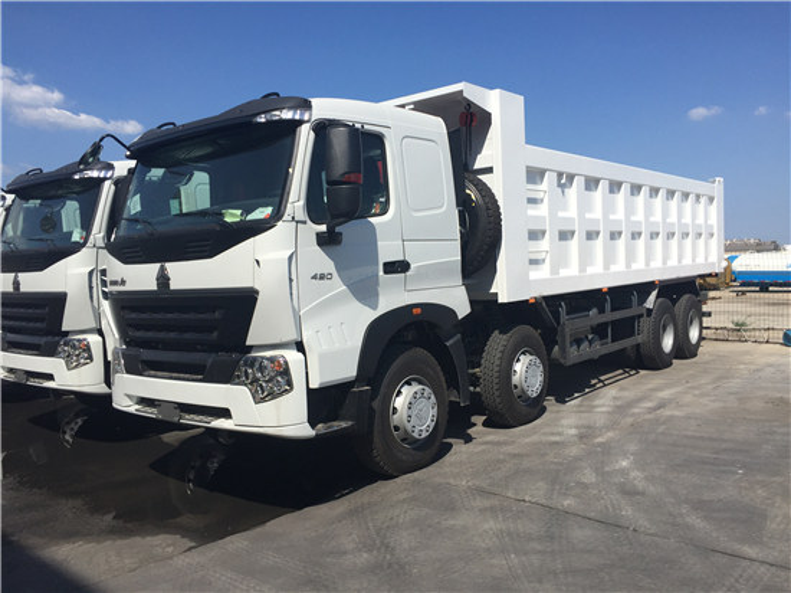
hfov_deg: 61.7
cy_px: 296
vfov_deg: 48.2
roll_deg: +0.3
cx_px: 396
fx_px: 662
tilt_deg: -2.7
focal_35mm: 29
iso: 32
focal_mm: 4.15
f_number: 2.2
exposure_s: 1/2825
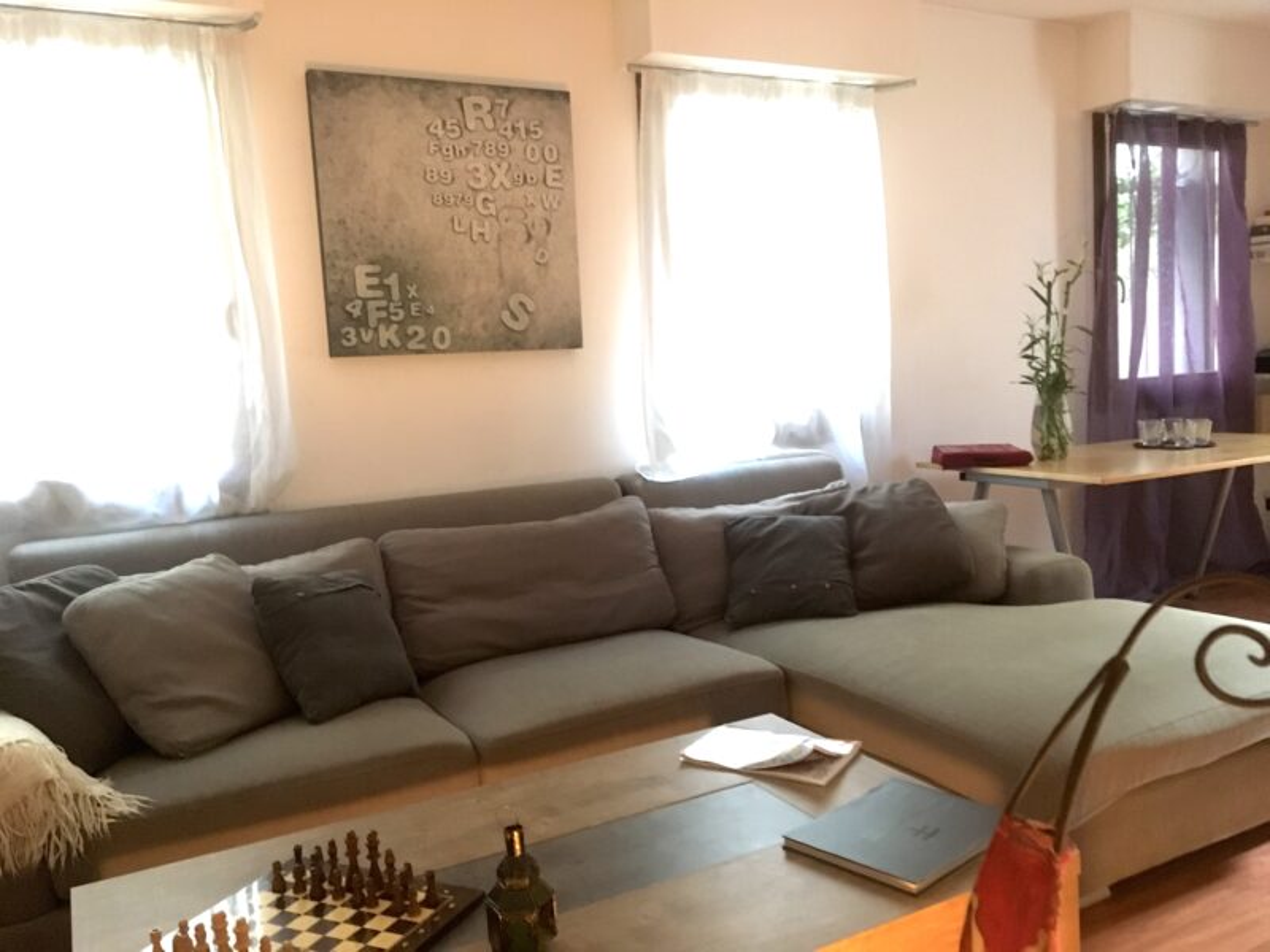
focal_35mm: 29
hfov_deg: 61.7
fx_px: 1064
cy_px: 476
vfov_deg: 48.2
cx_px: 635
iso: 500
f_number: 2.2
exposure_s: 1/17
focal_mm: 4.15
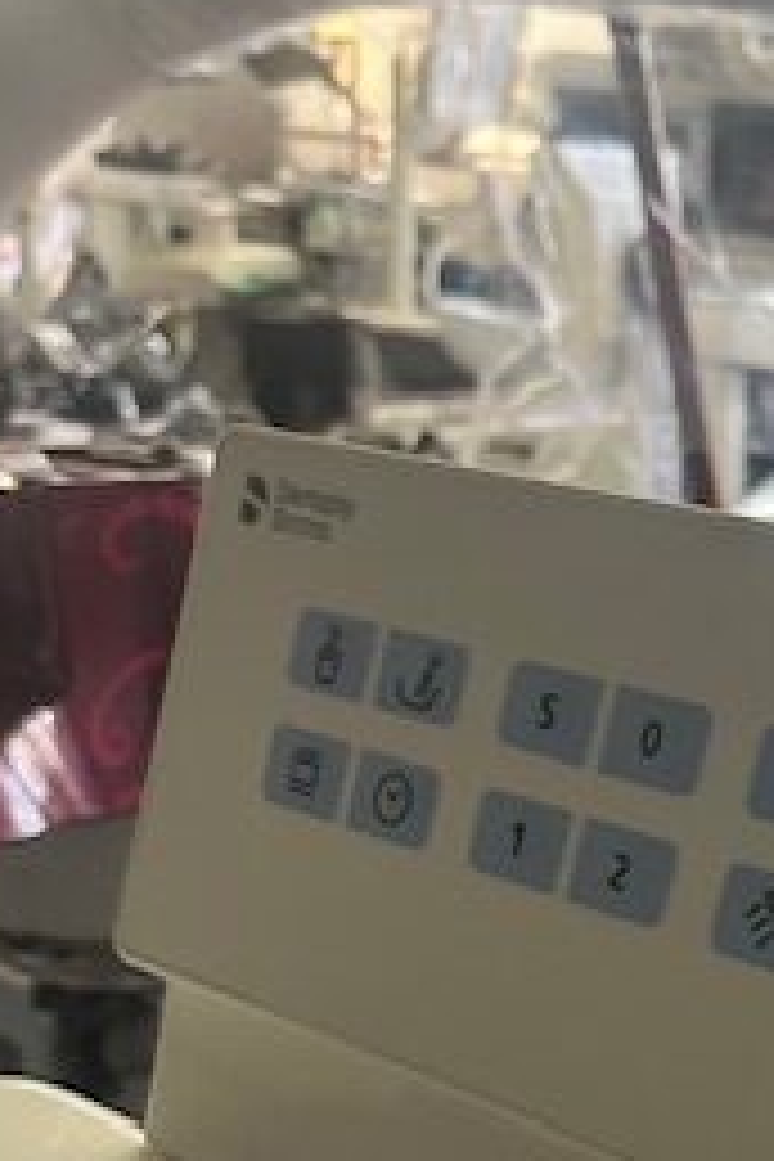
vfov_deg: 27.3
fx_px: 2161
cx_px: 814
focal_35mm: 67
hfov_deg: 19.6
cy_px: 1305
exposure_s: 1/50
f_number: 1.6
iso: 125
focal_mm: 5.1
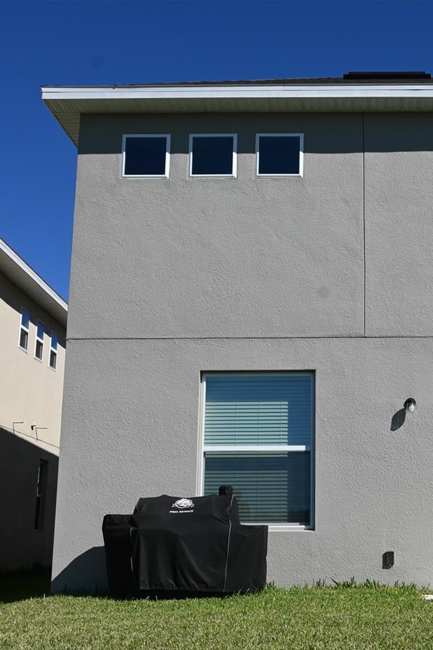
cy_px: 331
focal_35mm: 49
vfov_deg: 40.1
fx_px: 891
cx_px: 365
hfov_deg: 26.6
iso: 100
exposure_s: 1/400
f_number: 10
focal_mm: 21.5
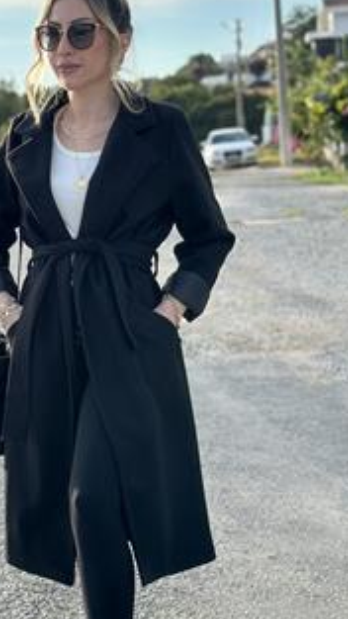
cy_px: 342
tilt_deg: -7.6
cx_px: 63
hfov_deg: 13.8
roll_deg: +3.1
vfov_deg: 24.4
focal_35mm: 87
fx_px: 1428
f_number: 1.78
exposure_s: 1/1695
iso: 80
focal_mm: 6.86
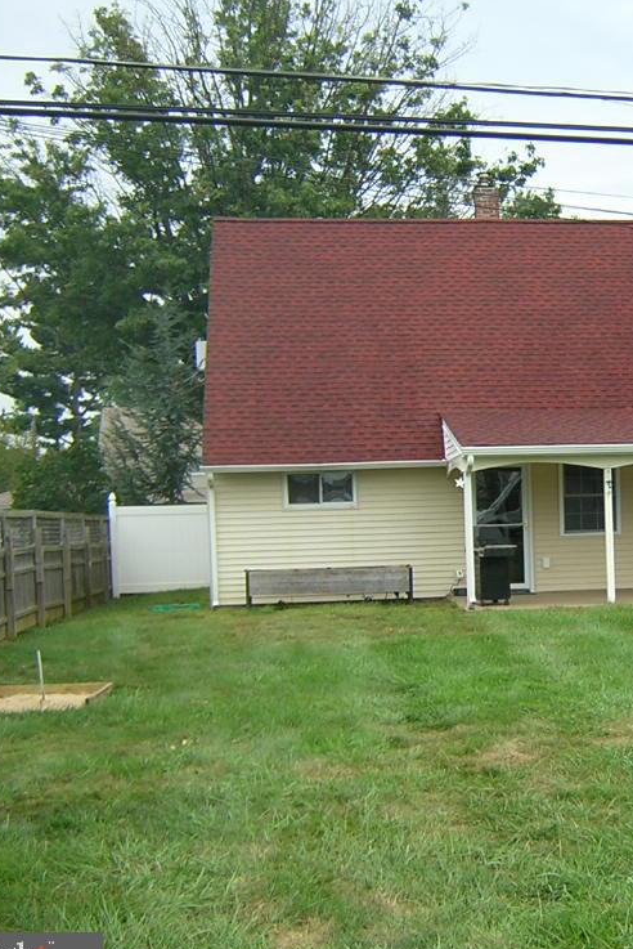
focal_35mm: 52
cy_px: 491
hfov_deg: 25.0
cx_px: 601
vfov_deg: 38.2
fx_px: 1370
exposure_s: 1/302
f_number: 2.6
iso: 100
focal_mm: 4.7
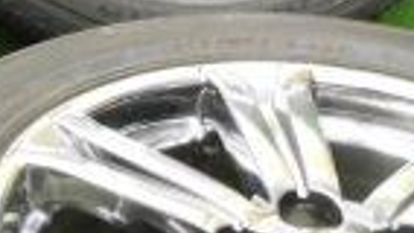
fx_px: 1614
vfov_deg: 8.3
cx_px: -160
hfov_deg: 13.9
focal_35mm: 147
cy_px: 84
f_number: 3.5
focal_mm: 5.4
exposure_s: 1/13
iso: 400
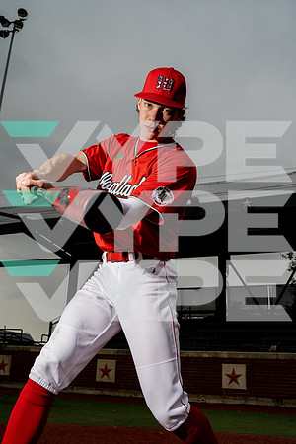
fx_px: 432
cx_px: 148
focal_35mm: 35
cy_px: 222
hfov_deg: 37.9
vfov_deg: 54.4
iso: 320
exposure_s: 1/250
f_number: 7.1
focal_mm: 35
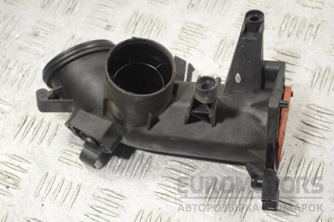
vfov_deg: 18.9
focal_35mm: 72
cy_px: 111
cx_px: 167
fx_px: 668
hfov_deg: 28.1
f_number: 5.3
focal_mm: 48
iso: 280
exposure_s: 1/30
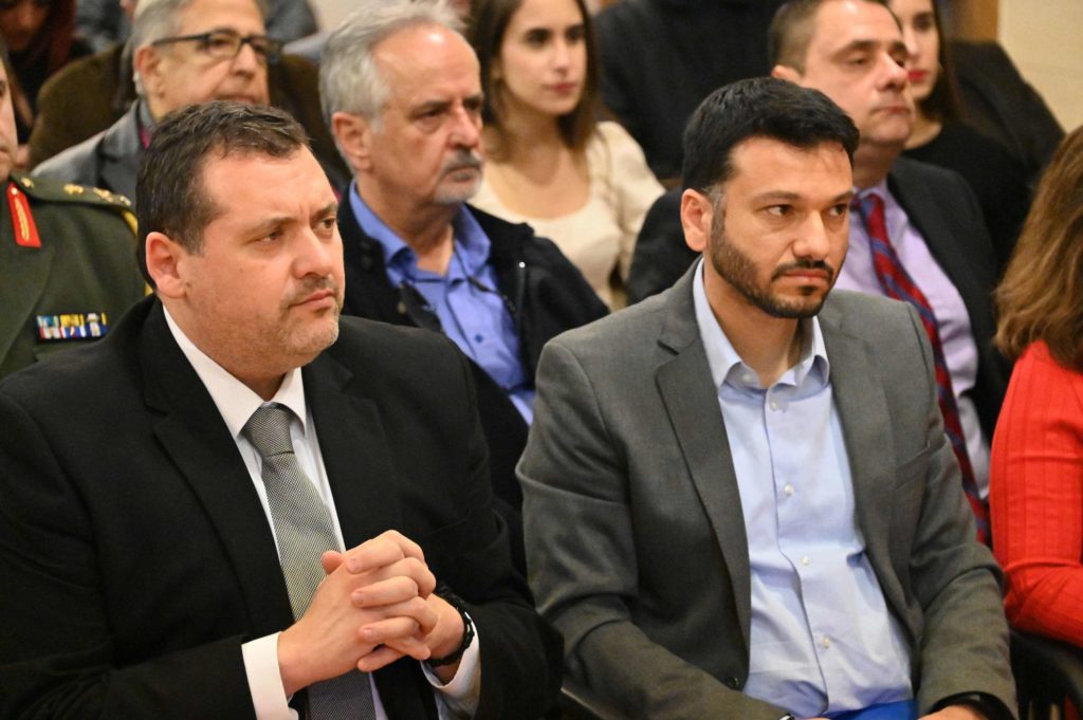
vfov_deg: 9.1
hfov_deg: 13.7
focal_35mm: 150
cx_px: 542
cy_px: 360
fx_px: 4509
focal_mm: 150
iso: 32000
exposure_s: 1/320
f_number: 5.6
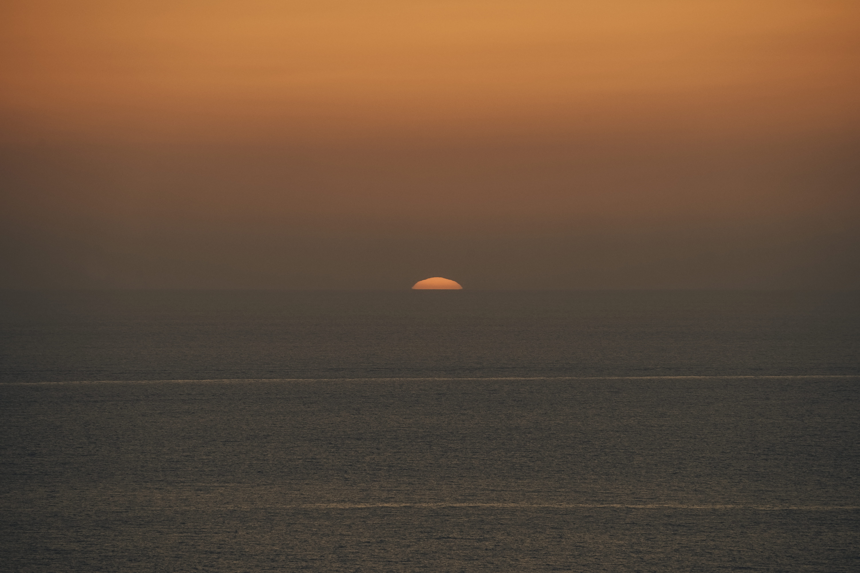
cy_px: 286
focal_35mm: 300
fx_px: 7166
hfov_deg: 6.9
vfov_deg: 4.6
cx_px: 430
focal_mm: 300
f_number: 10
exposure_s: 1/60
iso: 200
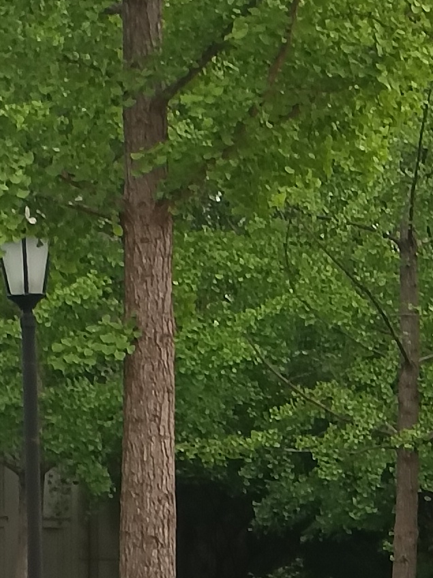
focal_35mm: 283
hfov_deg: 5.2
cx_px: 496
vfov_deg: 7.0
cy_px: 451
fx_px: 4721
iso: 156
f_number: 1.8
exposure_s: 1/50
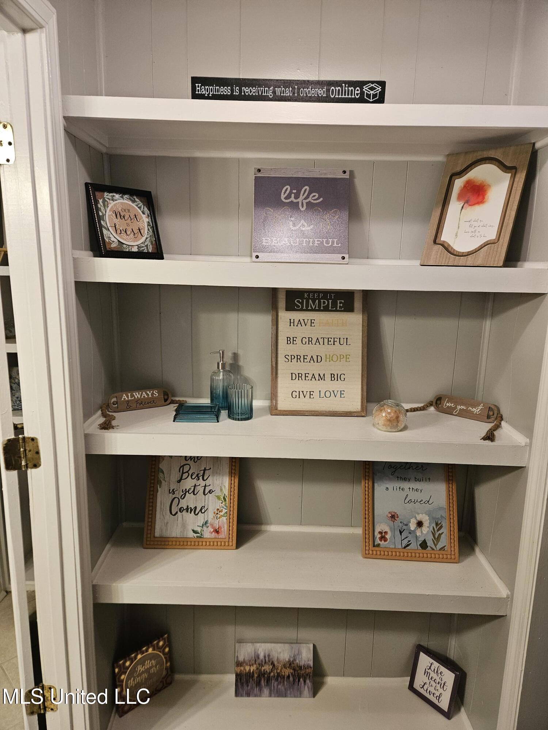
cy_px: 365
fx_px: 485
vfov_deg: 73.9
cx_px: 274
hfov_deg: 58.9
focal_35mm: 23
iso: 320
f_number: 1.8
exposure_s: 1/120
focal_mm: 5.4
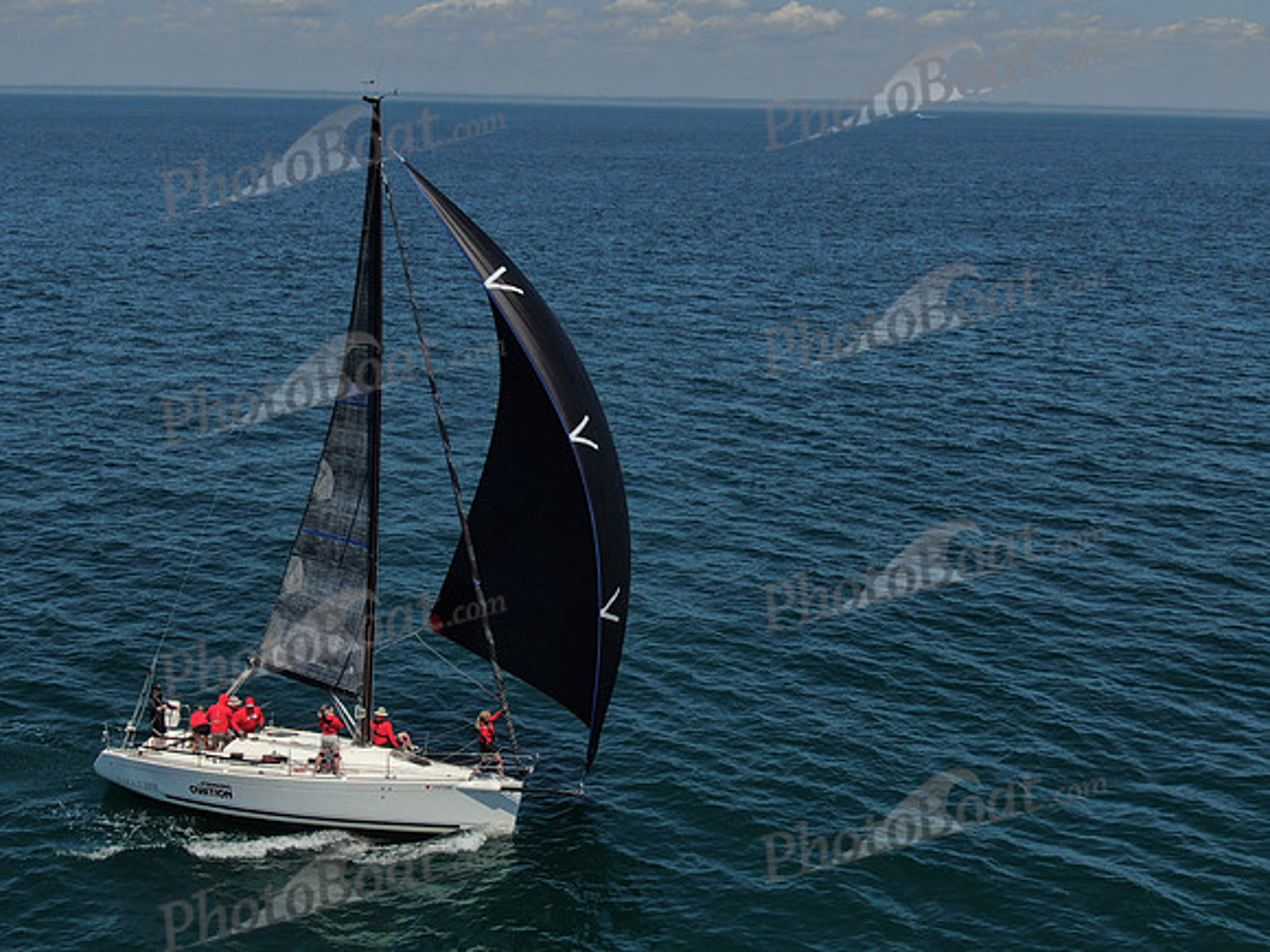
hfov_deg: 39.7
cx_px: 635
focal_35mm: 48
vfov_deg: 30.3
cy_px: 476
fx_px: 1761
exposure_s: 1/1600
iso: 100
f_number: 3.8
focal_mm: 8.6
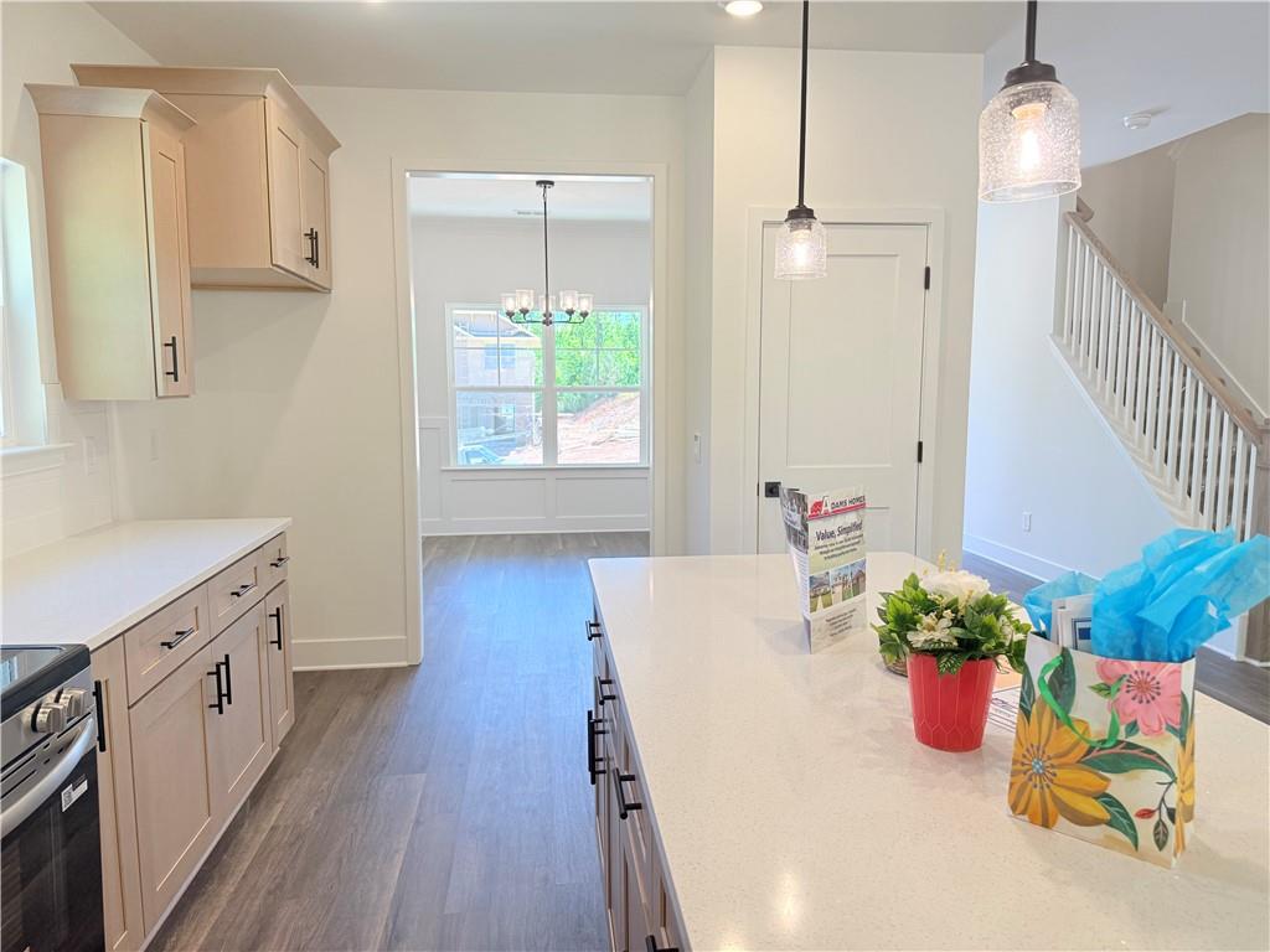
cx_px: 635
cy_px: 476
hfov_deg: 71.6
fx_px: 881
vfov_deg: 56.8
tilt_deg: -6.1
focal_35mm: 24
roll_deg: +0.1
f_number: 1.78
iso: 125
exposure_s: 1/226
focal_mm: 6.76
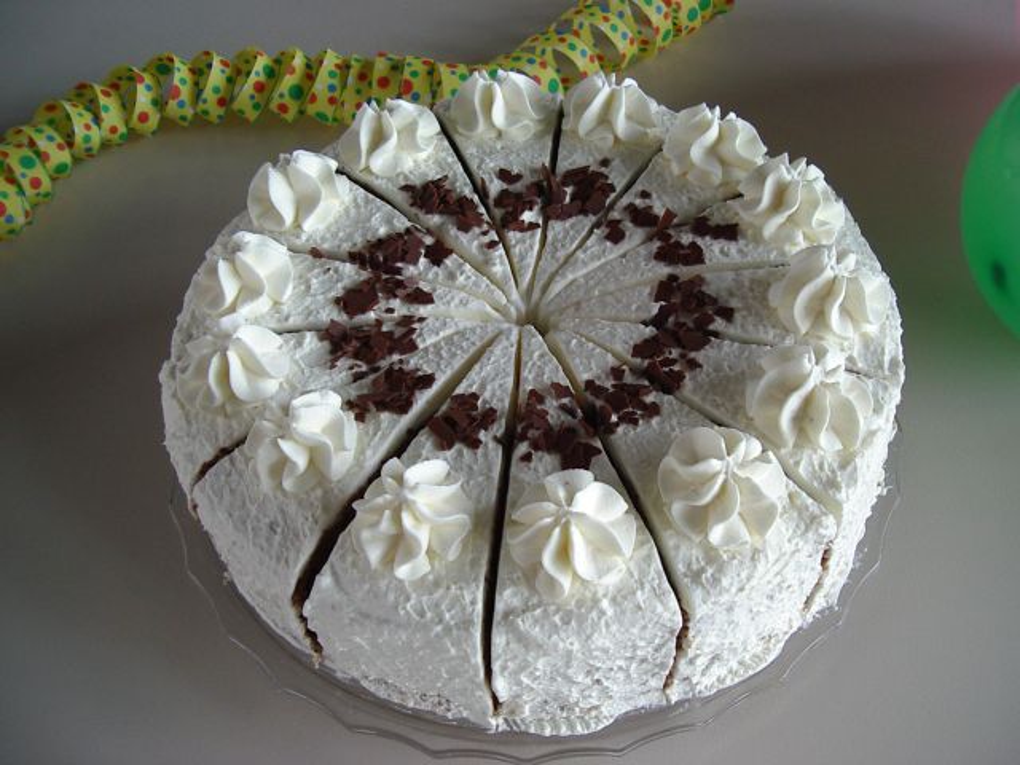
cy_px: 382
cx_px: 510
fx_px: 1120
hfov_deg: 49.0
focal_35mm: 38
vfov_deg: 37.7
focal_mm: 5.8
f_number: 2.6
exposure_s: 1/40
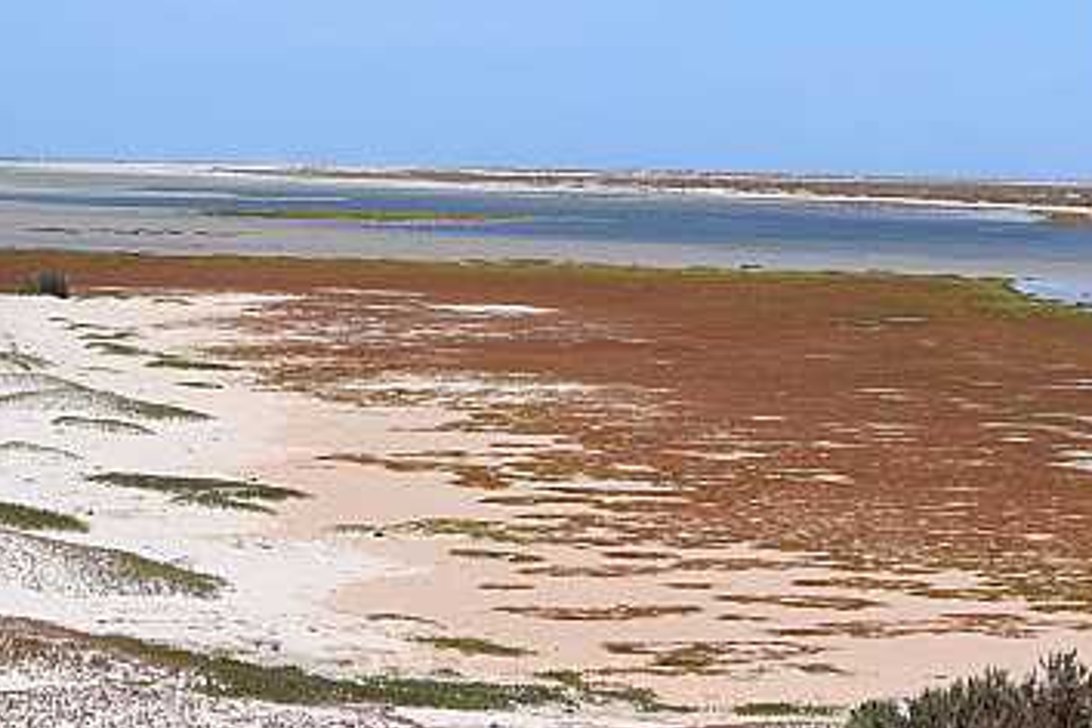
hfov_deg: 13.5
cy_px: 278
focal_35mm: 152
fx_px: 4610
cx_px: 780
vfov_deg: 9.0
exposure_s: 1/400
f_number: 10
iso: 200
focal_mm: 70
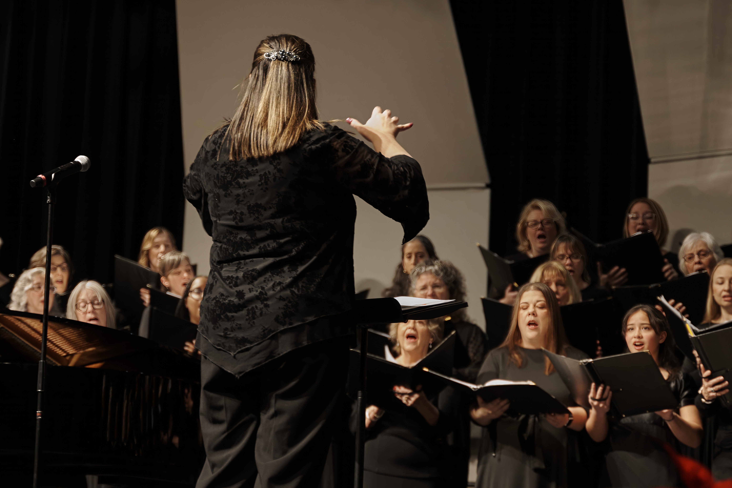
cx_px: 366
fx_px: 2074
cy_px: 244
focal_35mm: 102
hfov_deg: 20.0
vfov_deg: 13.4
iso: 3600
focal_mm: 68
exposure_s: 1/125
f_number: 2.8
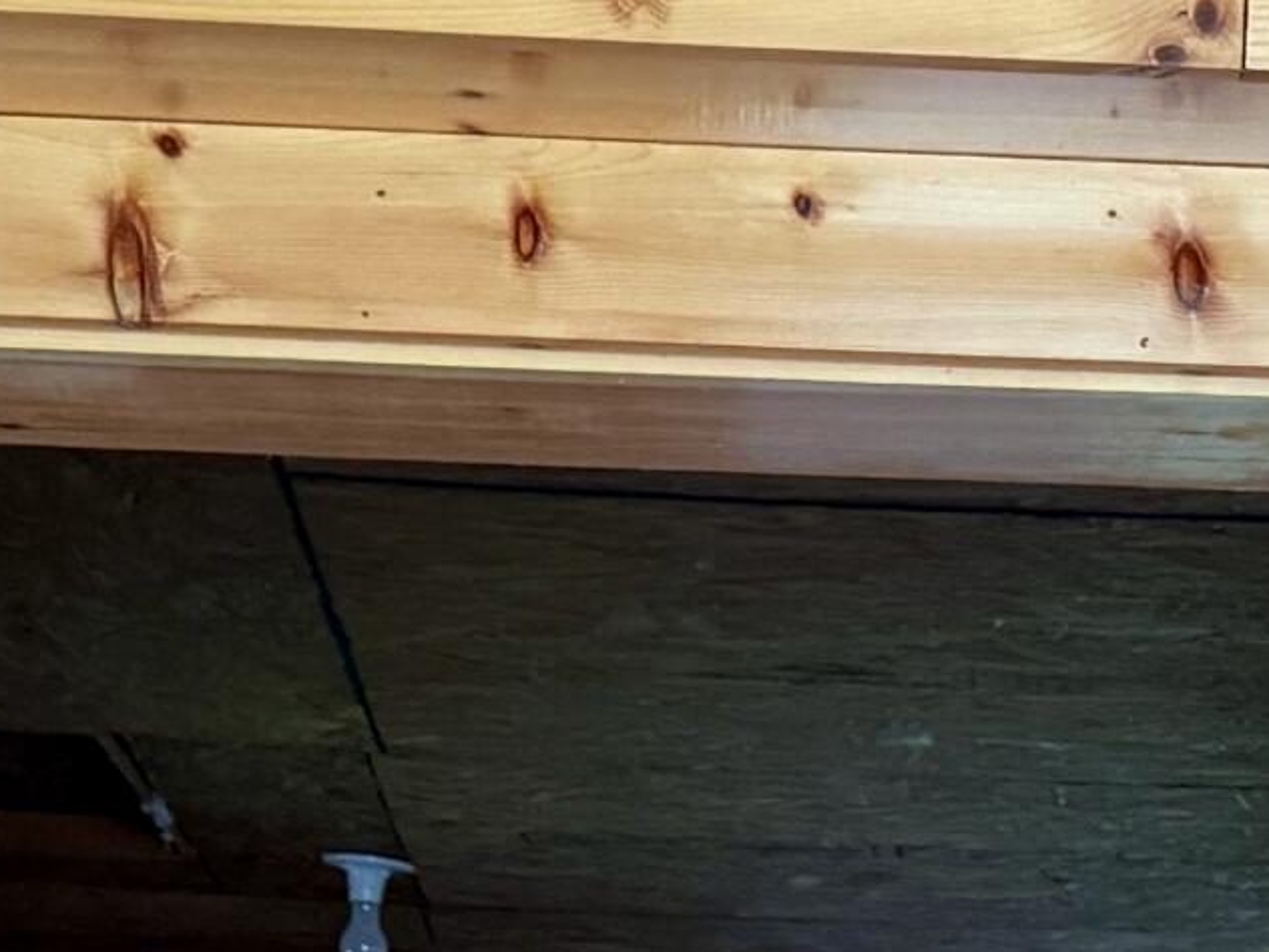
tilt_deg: -4.4
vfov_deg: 11.7
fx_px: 4179
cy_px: 1872
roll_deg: -1.2
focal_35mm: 114
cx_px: 867
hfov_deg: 17.2
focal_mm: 6.76
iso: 400
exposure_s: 1/60
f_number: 1.78
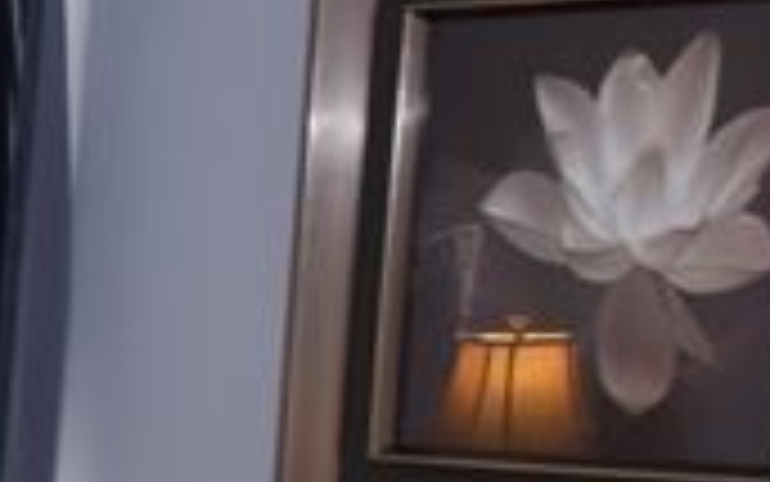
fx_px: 3359
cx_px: -1184
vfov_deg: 7.8
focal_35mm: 160
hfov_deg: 10.8
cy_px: 1038
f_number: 5
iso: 200
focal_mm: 14
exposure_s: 1/25
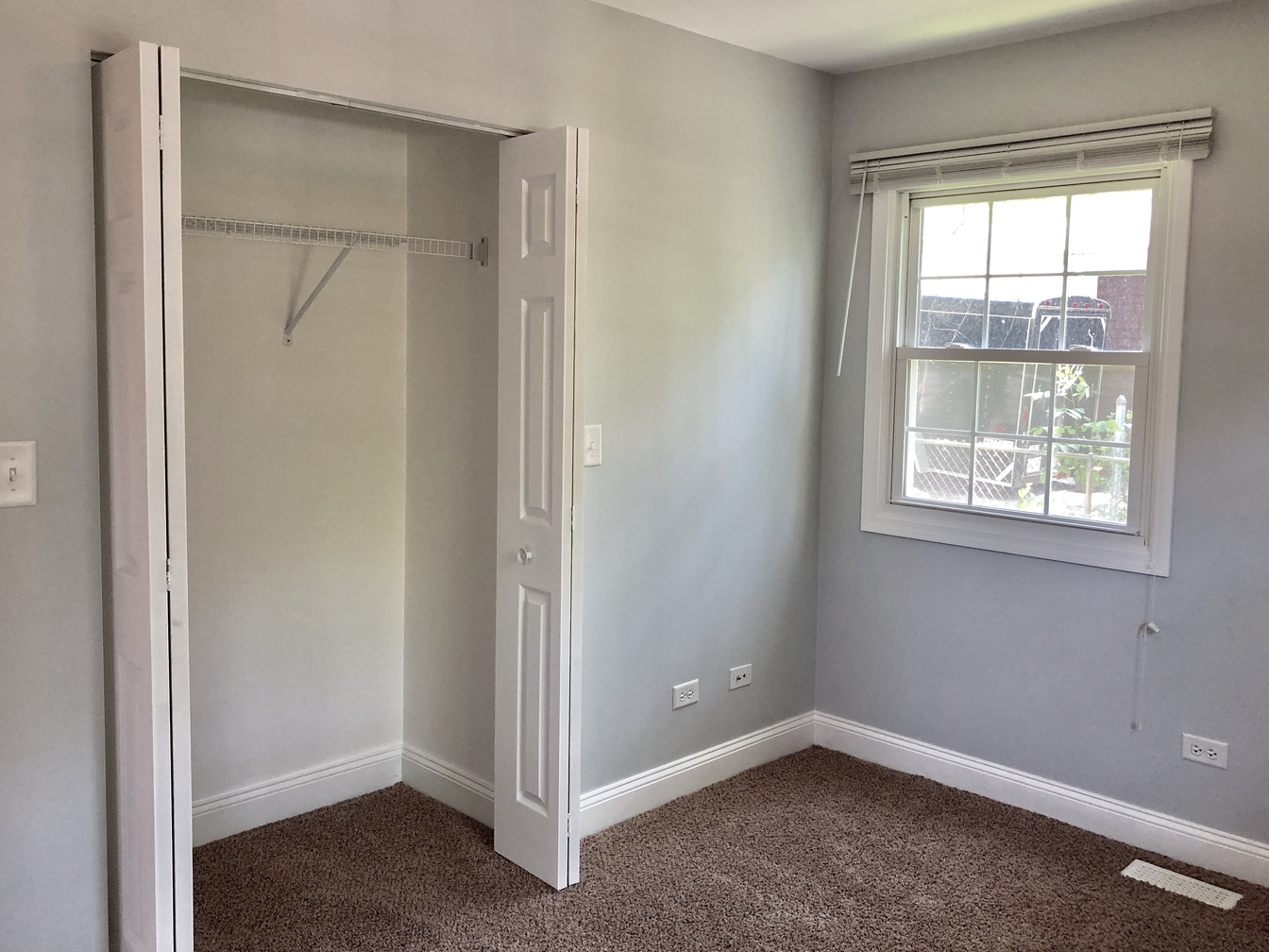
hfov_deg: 59.9
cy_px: 448
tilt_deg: -5.7
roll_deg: -0.7
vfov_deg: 46.8
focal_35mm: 30
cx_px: 599
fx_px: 1100
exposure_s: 1/30
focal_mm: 3.99
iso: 40
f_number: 1.8
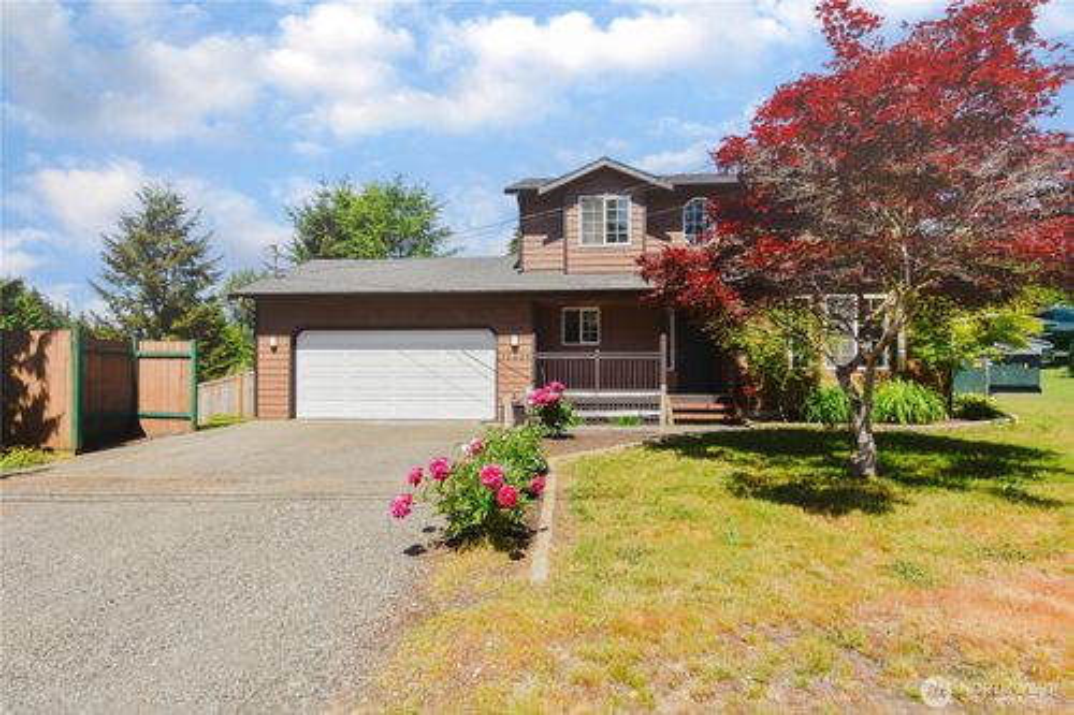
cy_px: 358
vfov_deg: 67.3
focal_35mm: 18
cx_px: 537
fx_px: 537
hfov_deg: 90.0
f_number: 8
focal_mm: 12
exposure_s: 1/500
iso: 220
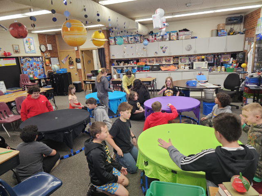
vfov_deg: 58.9
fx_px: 174
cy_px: 98
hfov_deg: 73.9
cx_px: 131
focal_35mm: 23
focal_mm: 6.3
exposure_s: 1/120
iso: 320
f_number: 1.7
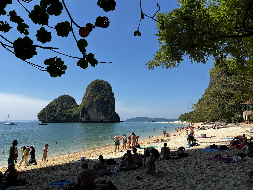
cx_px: 126
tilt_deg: +7.1
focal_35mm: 26
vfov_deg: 53.1
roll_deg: +0.4
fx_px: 190
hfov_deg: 67.3
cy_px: 95
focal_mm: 5.7
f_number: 1.5
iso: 50
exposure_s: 1/5587
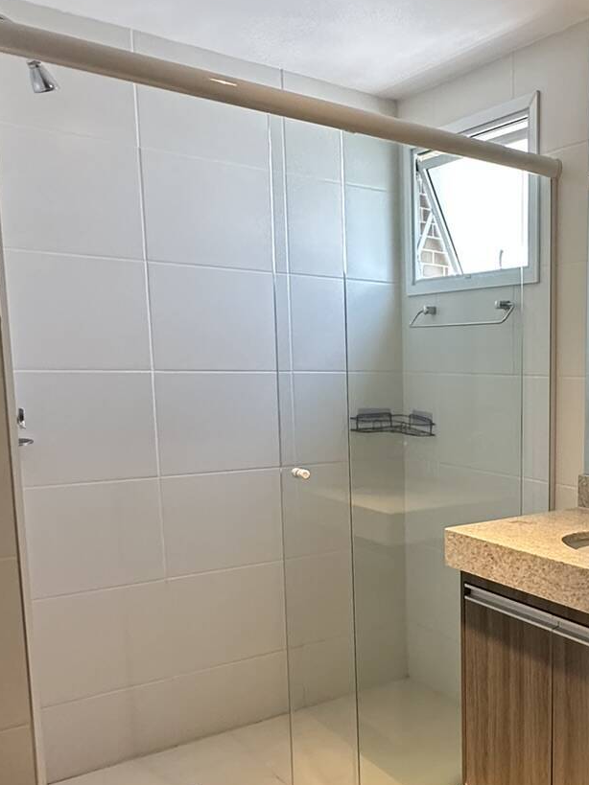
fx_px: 794
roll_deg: -1.3
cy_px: 476
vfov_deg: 52.2
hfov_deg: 36.8
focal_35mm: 35
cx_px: 578
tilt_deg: -8.2
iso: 320
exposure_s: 1/120
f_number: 2.2
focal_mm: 2.22
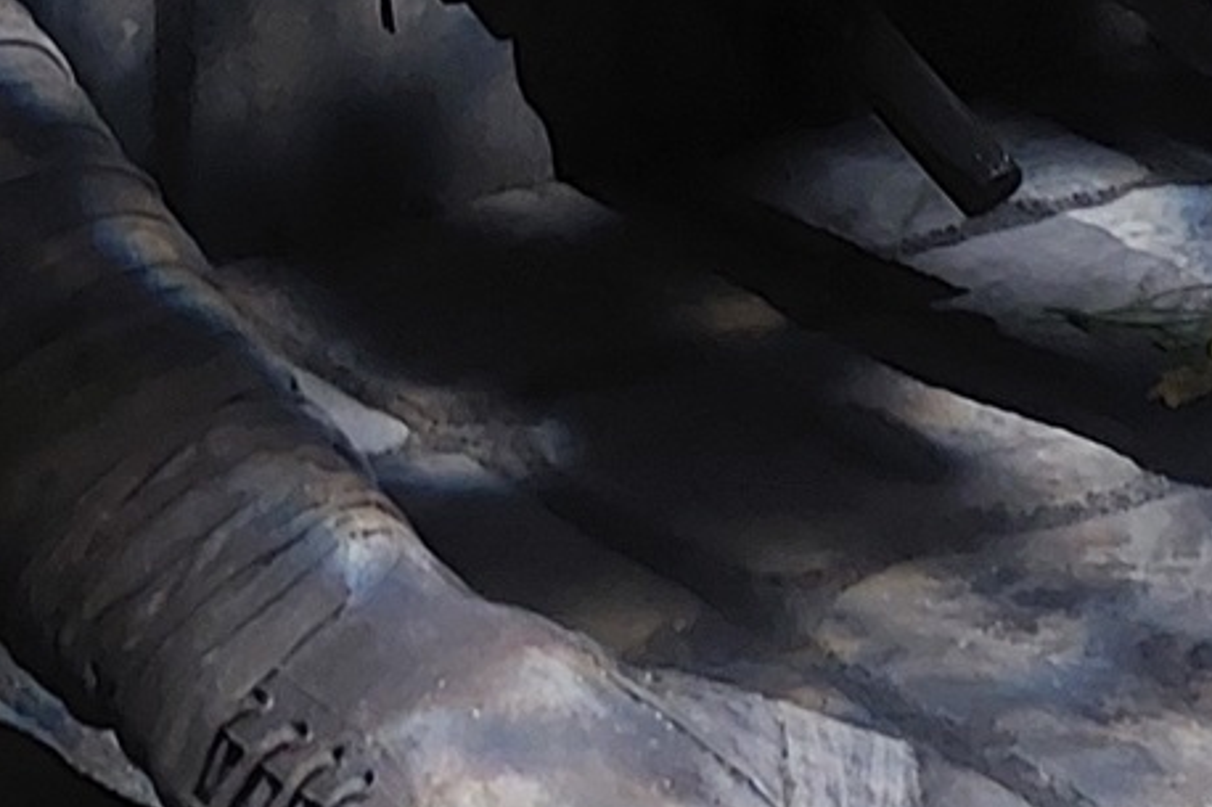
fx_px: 3870
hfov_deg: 17.7
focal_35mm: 115
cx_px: 283
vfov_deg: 11.0
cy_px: -685
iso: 400
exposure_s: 1/30
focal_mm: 5.06
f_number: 1.8
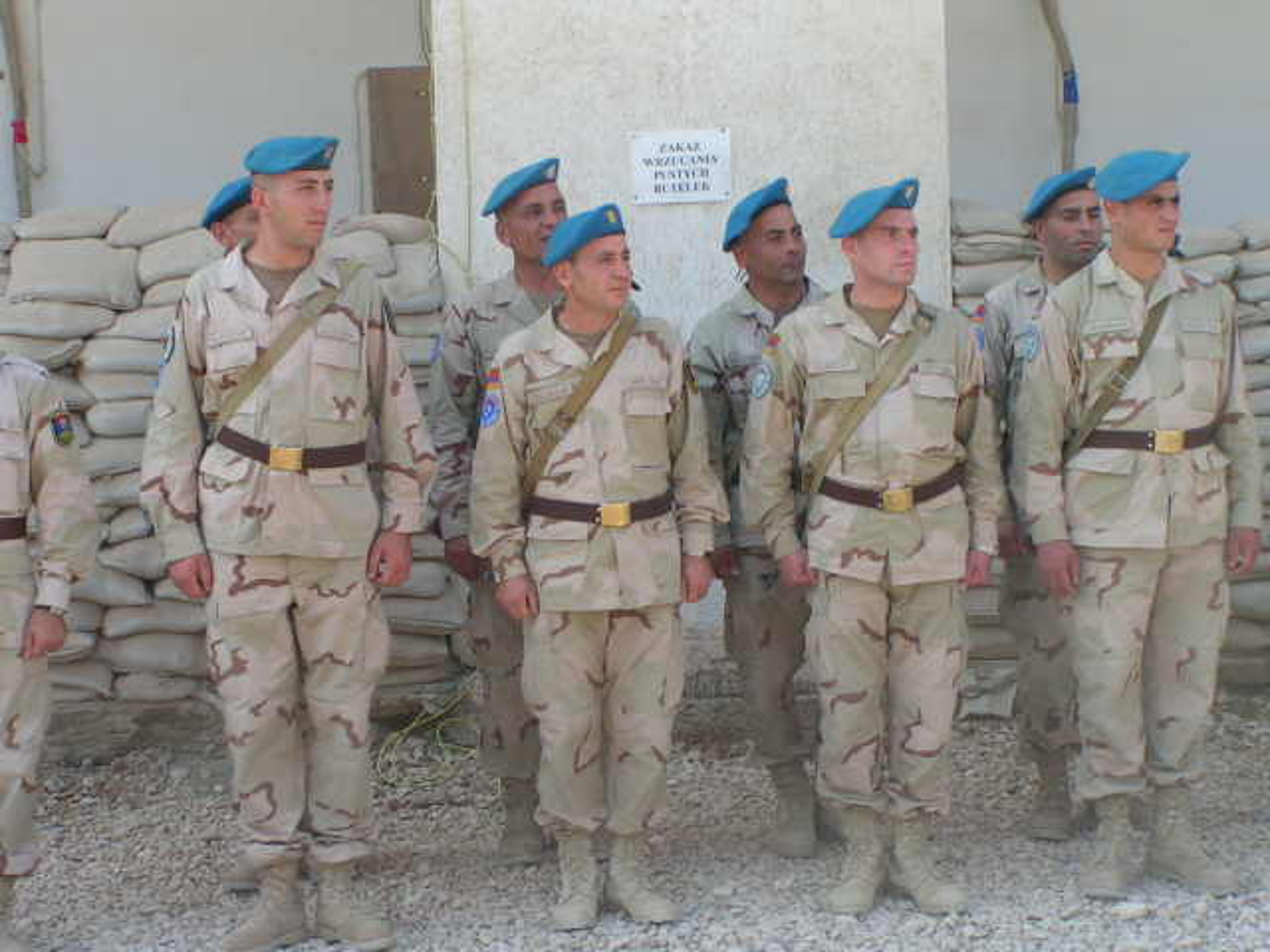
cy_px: 476
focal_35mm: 86
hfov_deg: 22.8
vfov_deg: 17.2
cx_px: 635
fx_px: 3155
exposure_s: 1/100
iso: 50
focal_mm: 13.2
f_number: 5
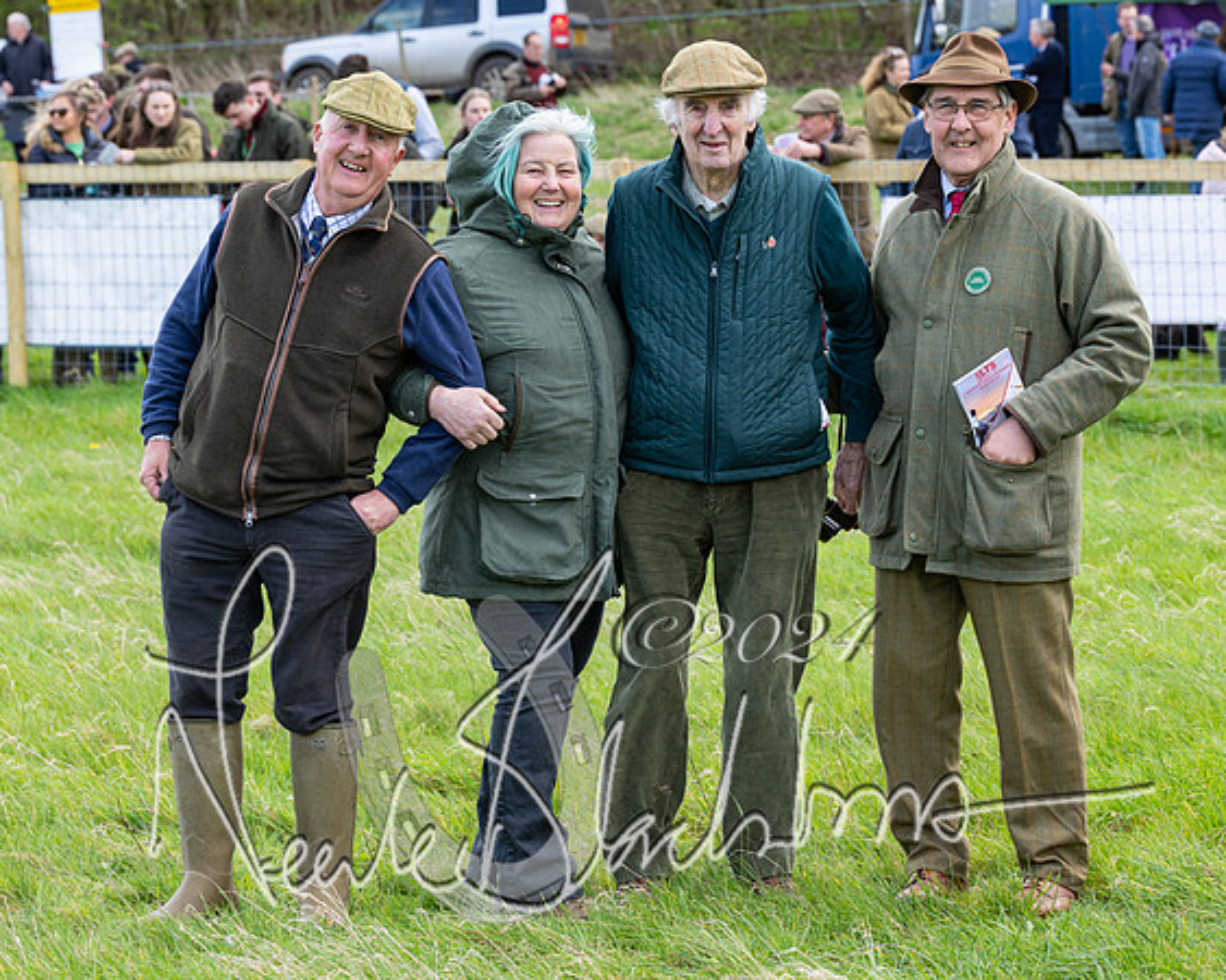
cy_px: 511
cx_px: 613
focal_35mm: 123
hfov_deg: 15.6
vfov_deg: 12.5
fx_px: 4475
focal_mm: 70
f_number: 5
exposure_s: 1/320
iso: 200
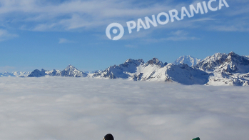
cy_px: 136
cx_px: -25
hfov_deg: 24.5
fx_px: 535
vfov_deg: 14.7
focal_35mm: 81
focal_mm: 18
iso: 100
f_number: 13
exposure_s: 1/320
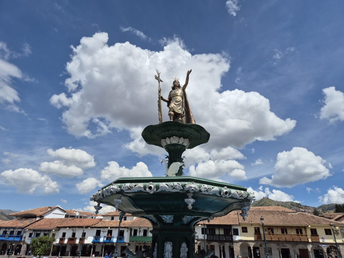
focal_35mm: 23
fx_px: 229
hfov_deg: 73.9
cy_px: 129
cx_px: 172
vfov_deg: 58.9
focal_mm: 5.4
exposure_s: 1/2968
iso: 25
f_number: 1.8
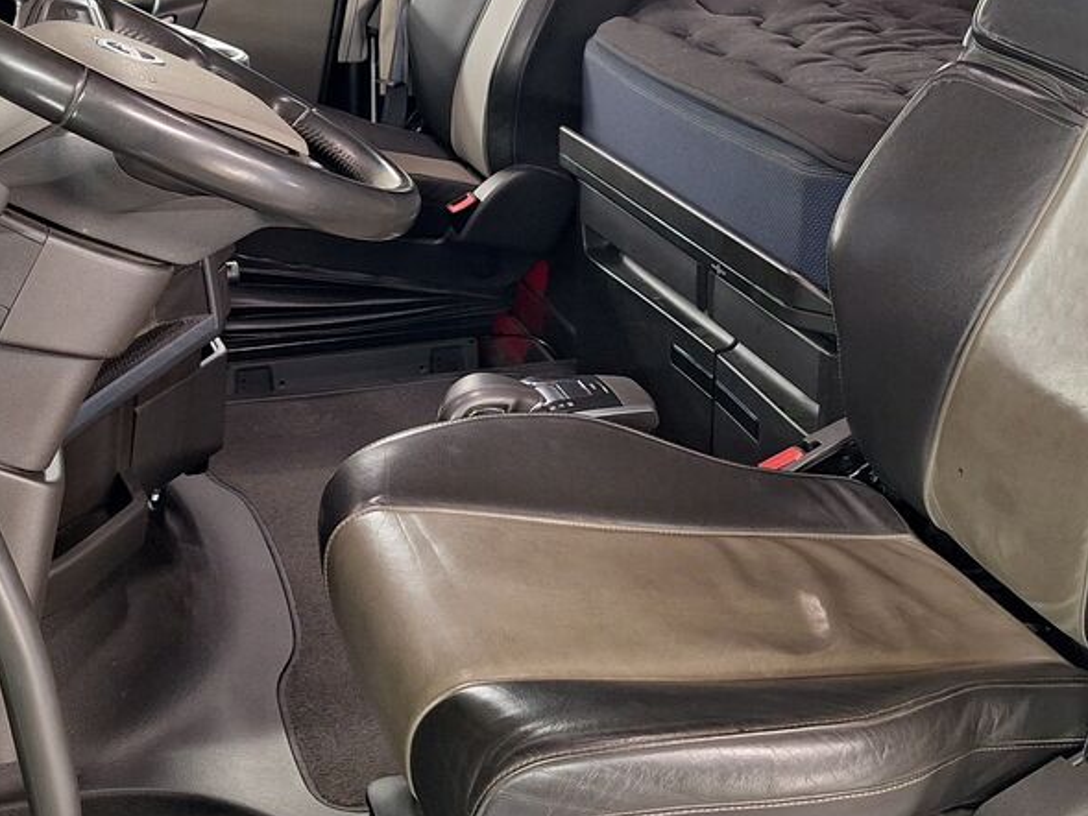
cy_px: 172
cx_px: 408
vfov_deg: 28.5
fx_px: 1572
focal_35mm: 50
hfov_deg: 37.9
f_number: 1.8
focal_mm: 5.54
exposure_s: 1/50
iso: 250
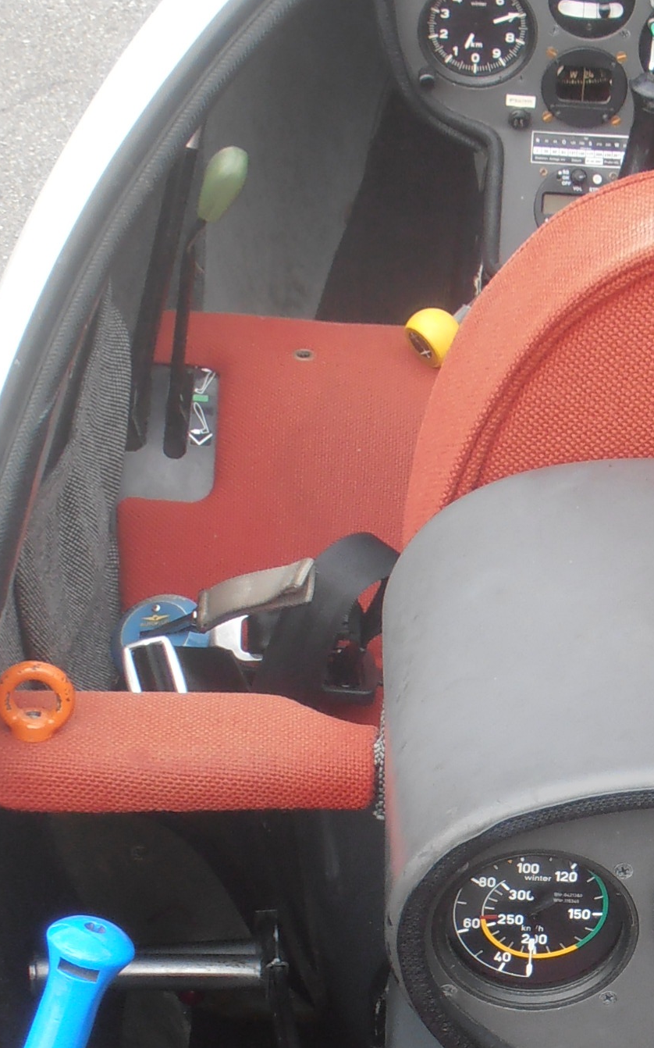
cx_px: 727
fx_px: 4195
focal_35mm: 147
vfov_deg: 14.1
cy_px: 918
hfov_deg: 8.8
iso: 80
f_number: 4.5
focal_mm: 10.04
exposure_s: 1/160
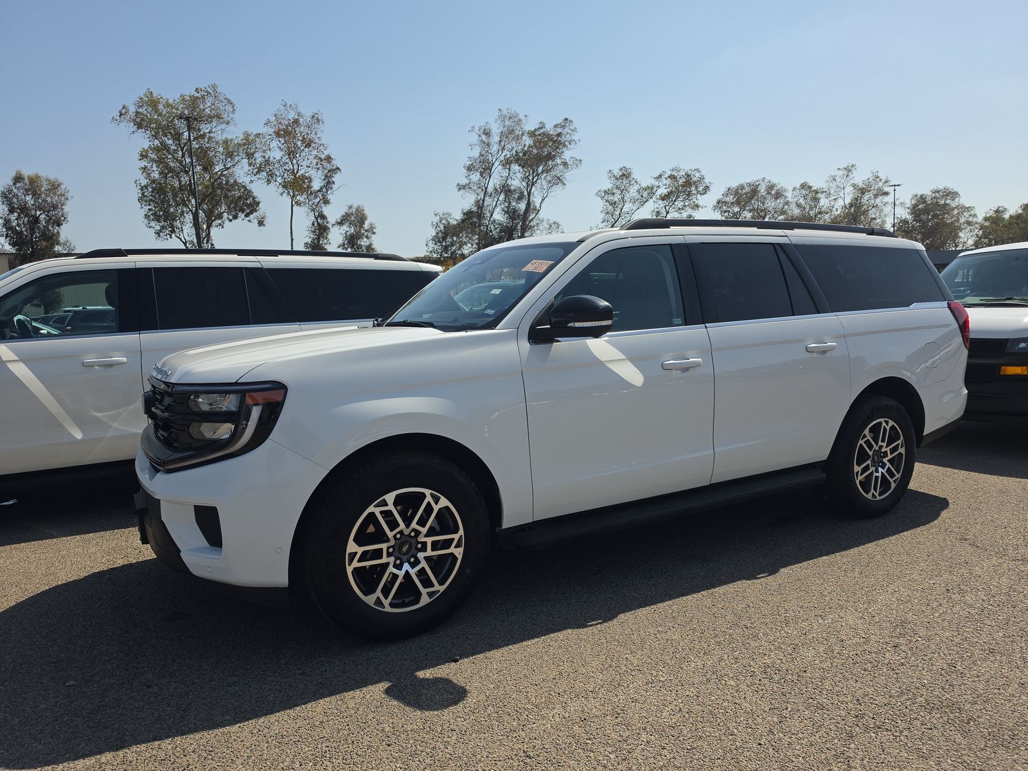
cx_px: 514
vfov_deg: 58.9
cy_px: 386
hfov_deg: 73.9
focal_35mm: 23
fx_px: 683
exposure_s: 1/1163
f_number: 1.4
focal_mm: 6.5
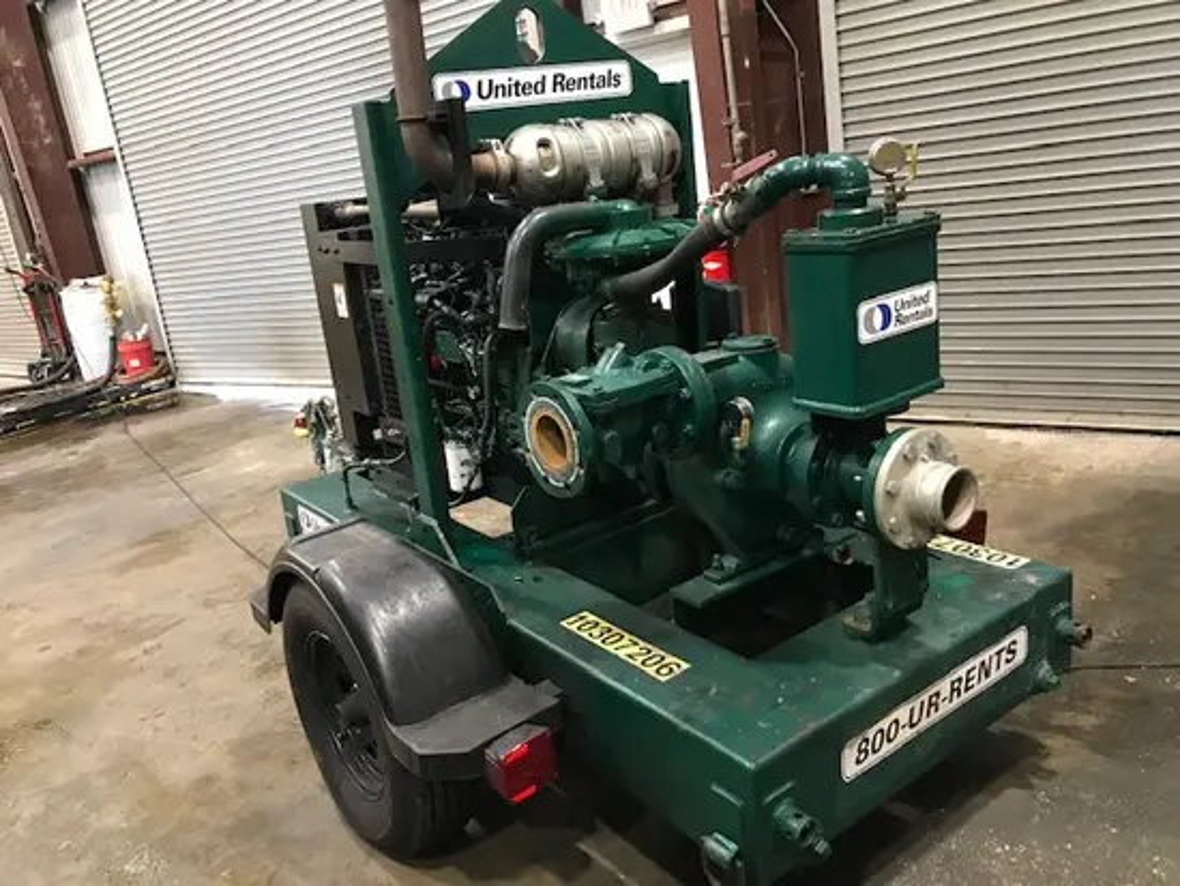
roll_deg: +8.2
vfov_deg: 49.8
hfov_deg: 63.4
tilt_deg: -13.7
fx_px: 955
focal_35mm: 28
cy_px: 443
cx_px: 590
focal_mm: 3.99
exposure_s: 1/13
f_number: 1.8
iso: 100
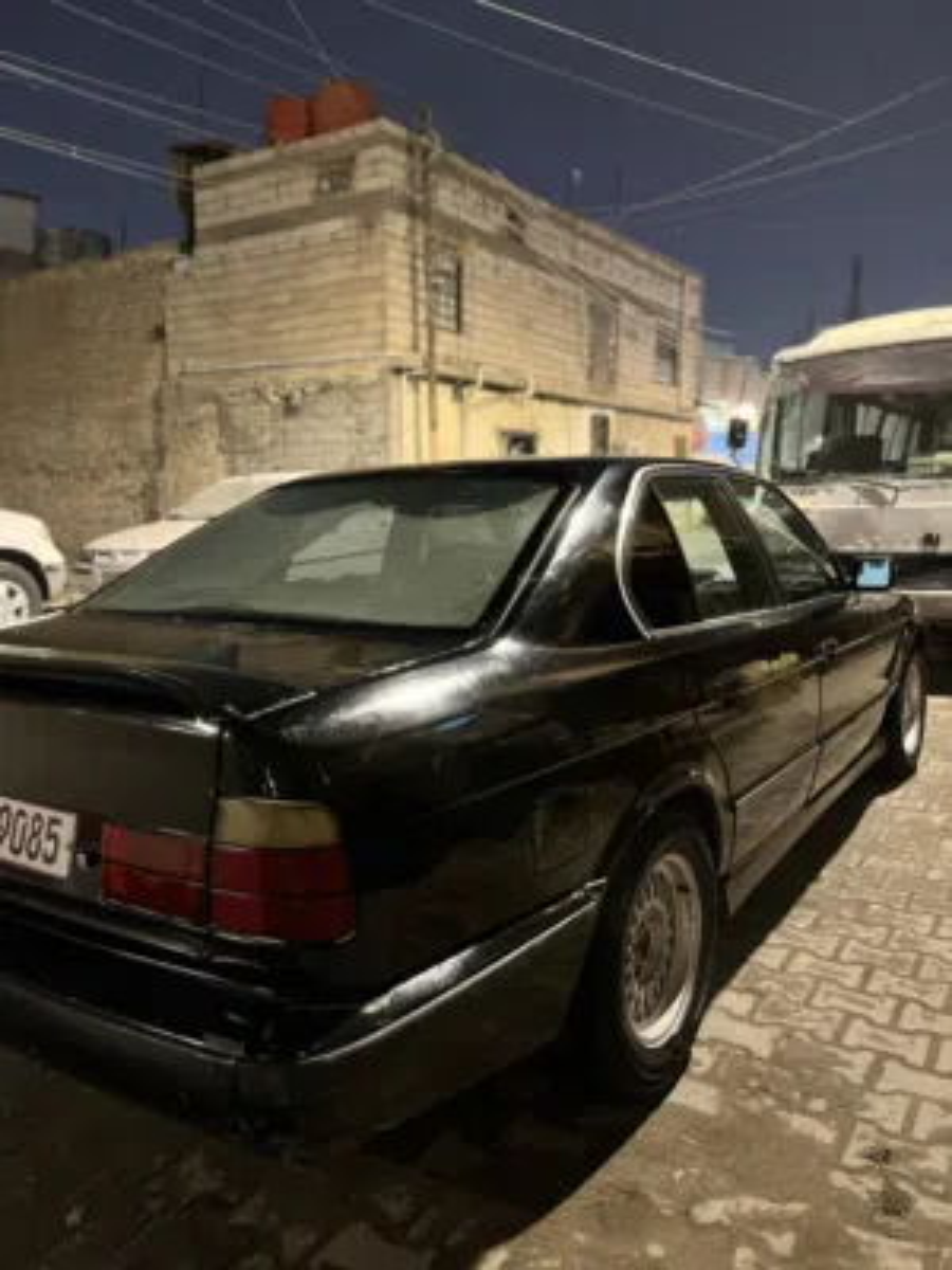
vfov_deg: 67.3
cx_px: 476
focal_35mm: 26
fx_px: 953
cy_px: 635
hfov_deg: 53.1
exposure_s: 1/25
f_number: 1.6
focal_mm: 5.1
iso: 640
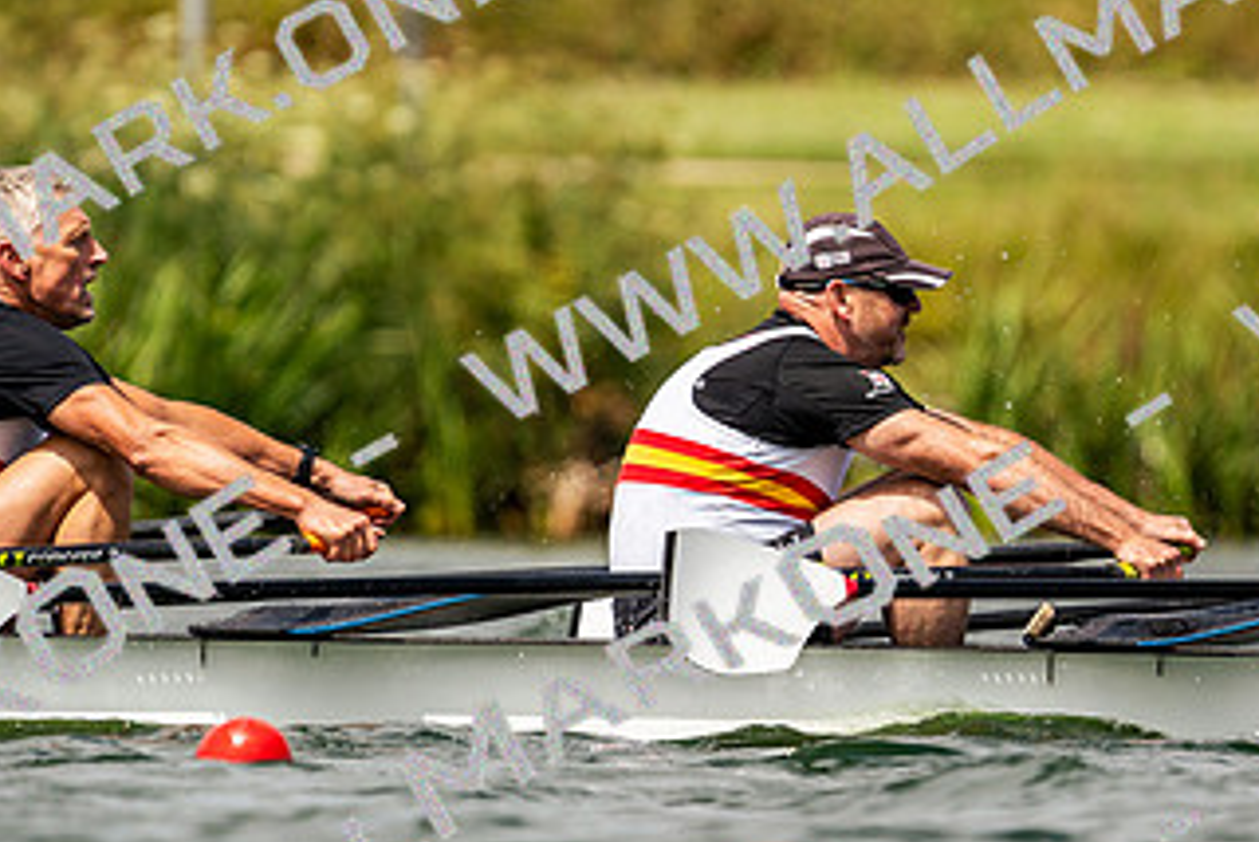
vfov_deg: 1.3
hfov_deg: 1.9
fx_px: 38048
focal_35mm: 1087
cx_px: 948
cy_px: 431
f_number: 6.3
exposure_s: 1/2000
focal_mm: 600
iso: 200
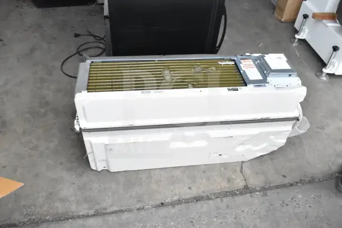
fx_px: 285
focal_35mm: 30
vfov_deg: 43.6
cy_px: 114
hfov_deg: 61.9
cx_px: 171
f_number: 13
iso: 6400
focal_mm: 20
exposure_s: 1/640
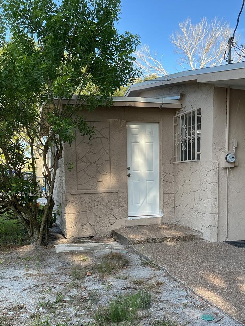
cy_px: 195
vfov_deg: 52.3
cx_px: 139
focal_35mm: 35
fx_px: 330
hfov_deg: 40.6
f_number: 1.8
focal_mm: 3
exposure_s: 1/229
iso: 25
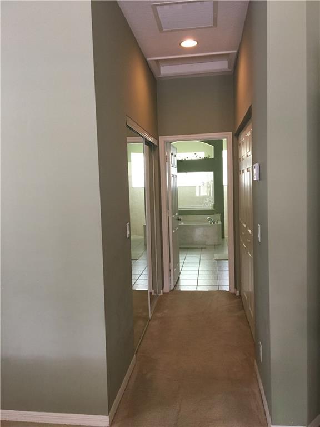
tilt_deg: -4.3
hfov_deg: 48.2
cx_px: 160
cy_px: 214
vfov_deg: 61.7
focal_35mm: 29
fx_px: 357
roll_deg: +2.6
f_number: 2.2
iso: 125
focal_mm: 4.15
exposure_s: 1/30
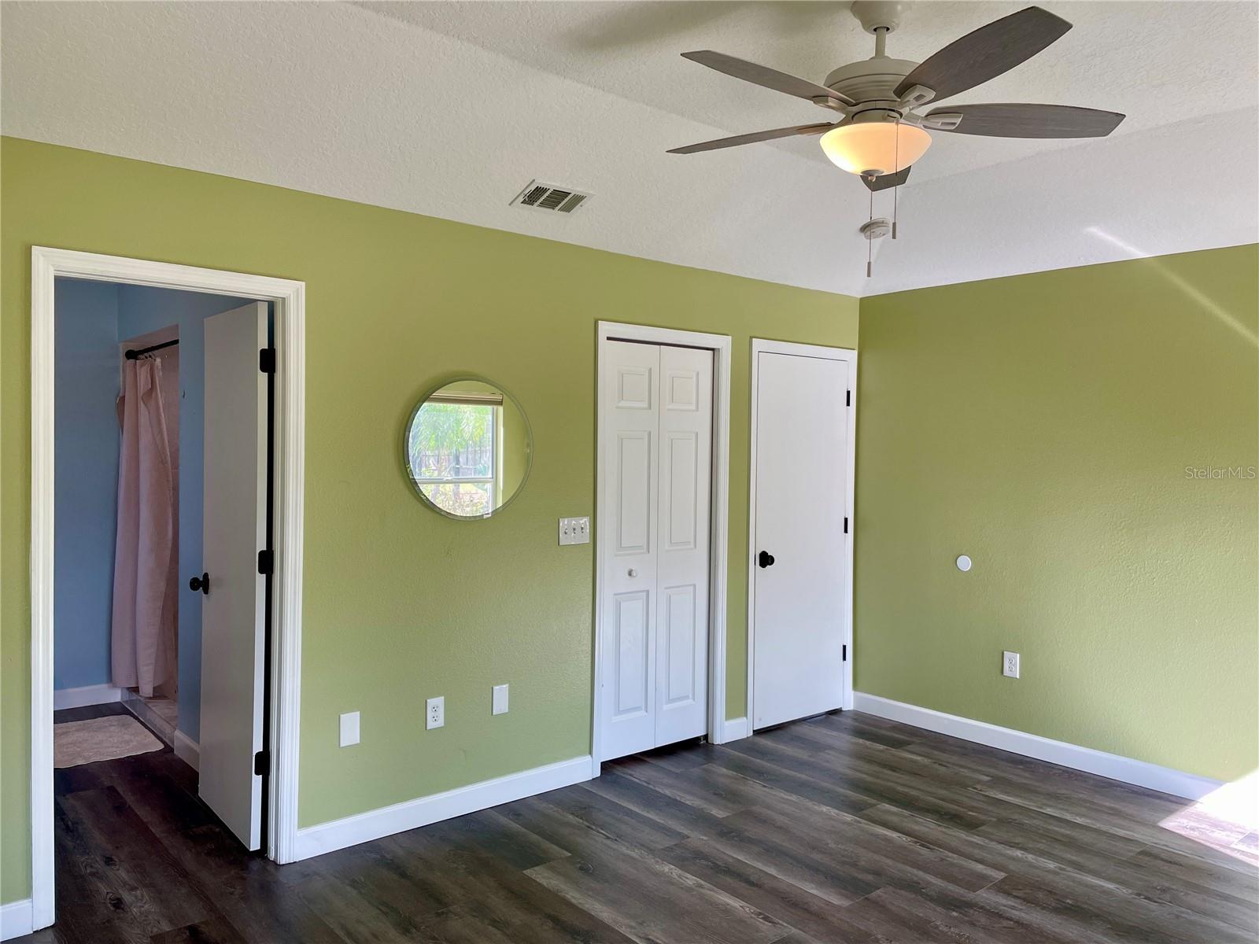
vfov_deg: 53.1
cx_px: 630
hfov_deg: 67.3
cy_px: 472
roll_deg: -0.3
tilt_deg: -0.8
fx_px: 946
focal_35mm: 26
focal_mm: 4.2
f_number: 1.6
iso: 32
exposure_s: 1/120
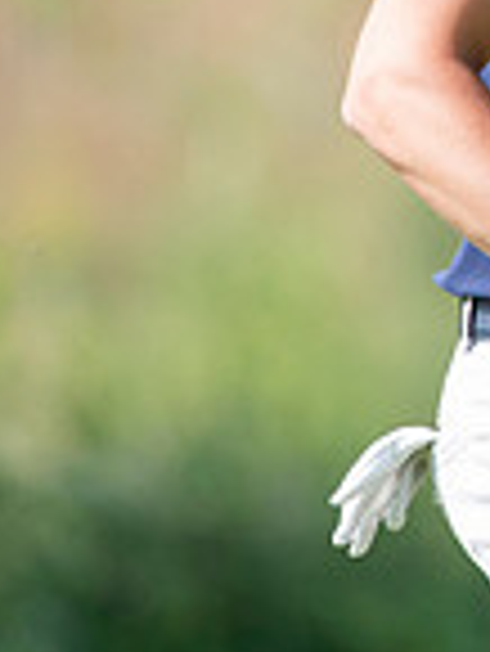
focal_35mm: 2416
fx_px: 45532
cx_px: 1232
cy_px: -61
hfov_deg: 0.6
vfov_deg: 0.8
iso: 500
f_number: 5.6
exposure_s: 1/800
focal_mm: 420
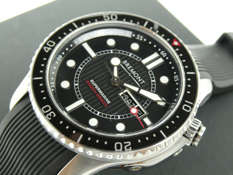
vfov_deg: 24.0
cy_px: 88
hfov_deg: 31.7
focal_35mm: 61
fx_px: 411
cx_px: 116
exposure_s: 1/125
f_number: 4.3
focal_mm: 10.9
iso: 500
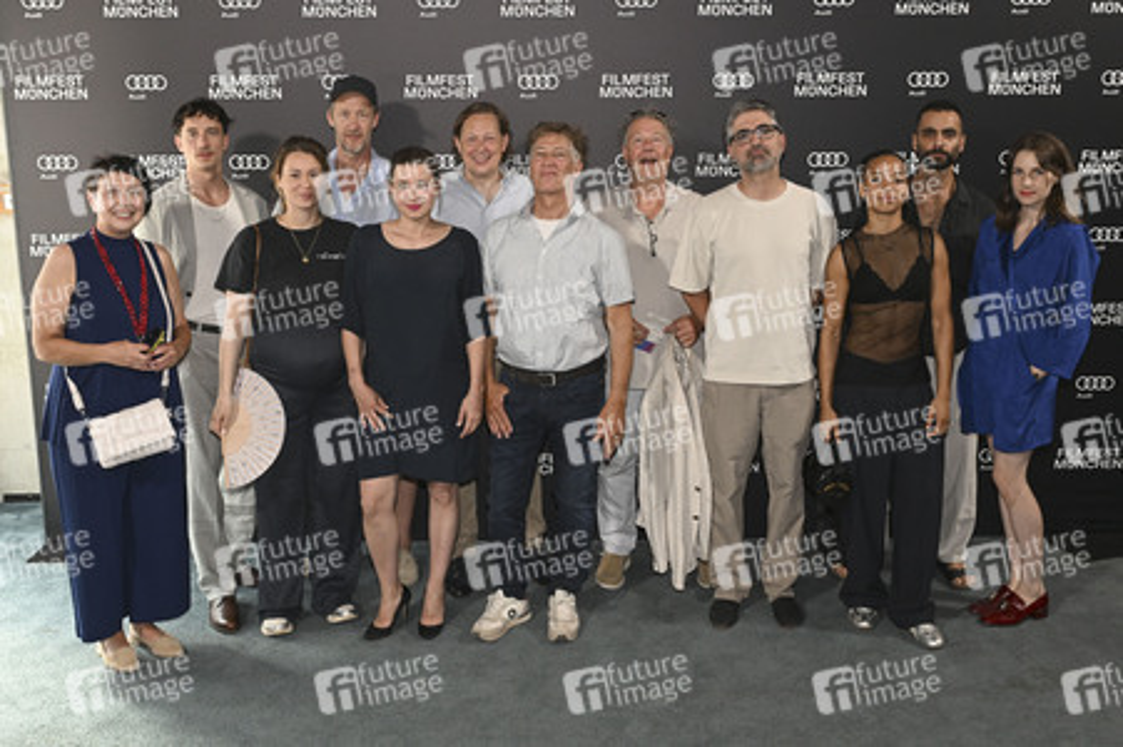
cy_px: 374
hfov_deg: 58.8
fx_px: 997
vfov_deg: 41.1
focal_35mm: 32
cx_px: 562
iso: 2000
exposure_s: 1/200
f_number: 5.6
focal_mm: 32
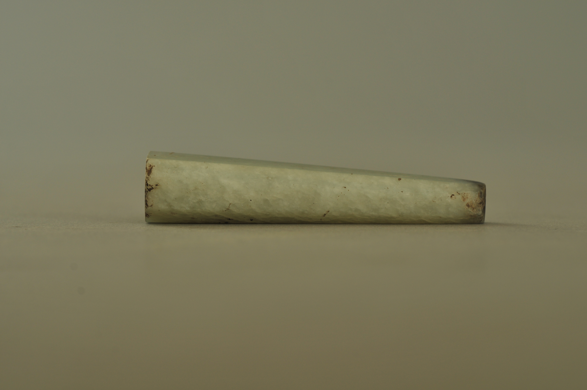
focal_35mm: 90
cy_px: 195
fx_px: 1466
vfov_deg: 15.2
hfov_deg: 22.6
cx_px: 294
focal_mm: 60
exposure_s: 1/60
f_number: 9
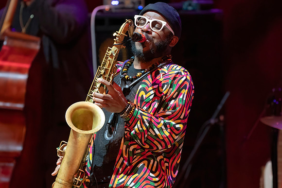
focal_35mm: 539
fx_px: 4227
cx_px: 151
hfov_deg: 3.8
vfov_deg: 2.6
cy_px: 106
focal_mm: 348
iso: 5000
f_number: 5.6
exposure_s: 1/320
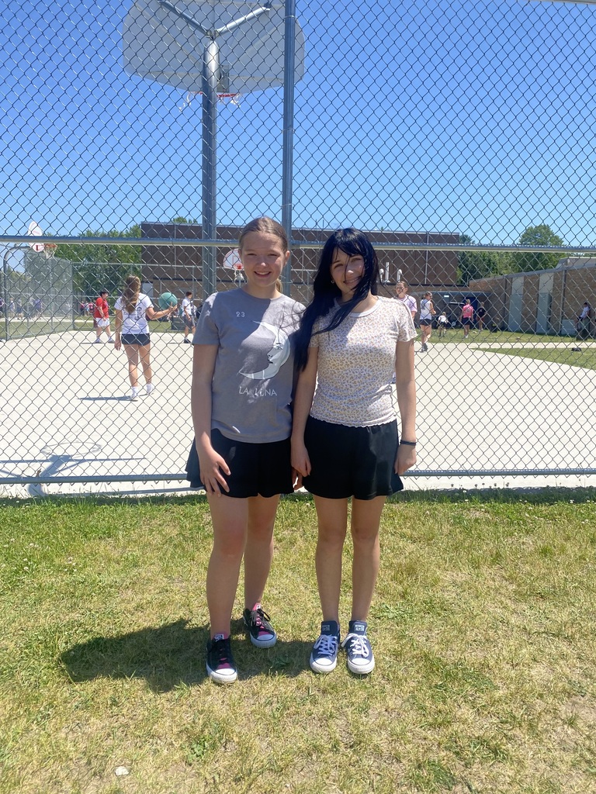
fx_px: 597
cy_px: 397
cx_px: 298
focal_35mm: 26
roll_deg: -1.4
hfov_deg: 53.1
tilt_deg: -8.8
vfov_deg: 67.3
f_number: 1.8
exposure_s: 1/2890
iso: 32
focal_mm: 4.25
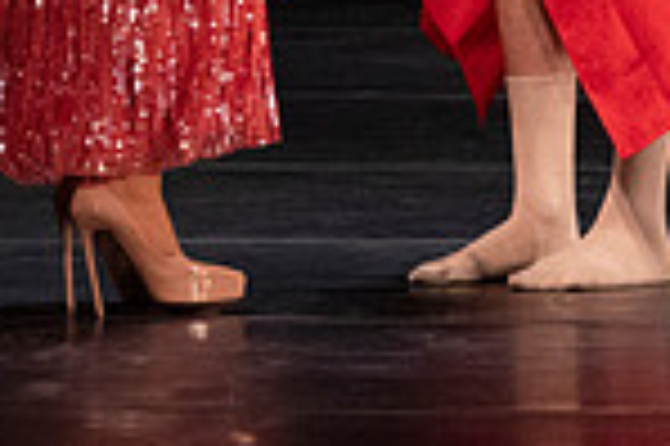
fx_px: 28536
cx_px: 229
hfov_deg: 1.3
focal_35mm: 1535
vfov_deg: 0.9
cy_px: -381
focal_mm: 394
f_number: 10
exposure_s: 1/500
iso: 12800
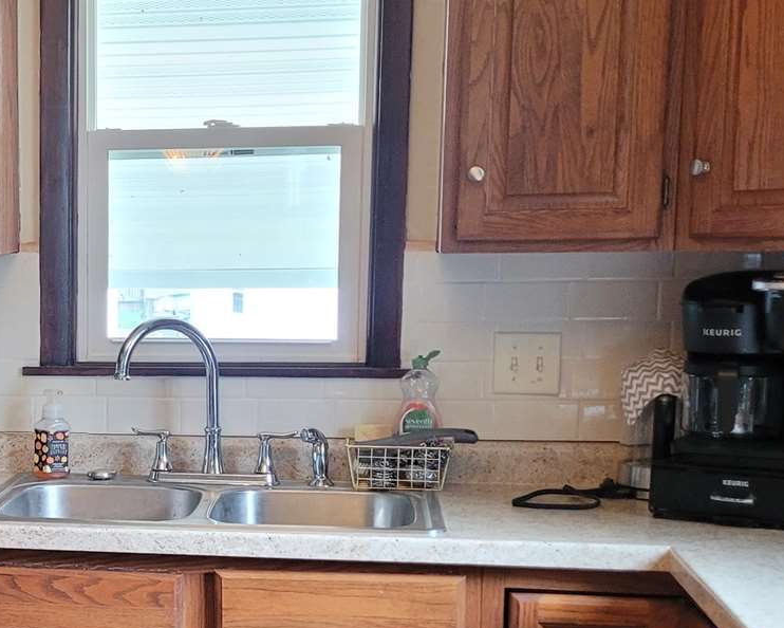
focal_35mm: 70
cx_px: -80
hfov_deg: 25.2
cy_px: 474
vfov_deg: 21.7
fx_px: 1625
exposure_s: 1/59
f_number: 1.8
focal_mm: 5.4
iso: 250
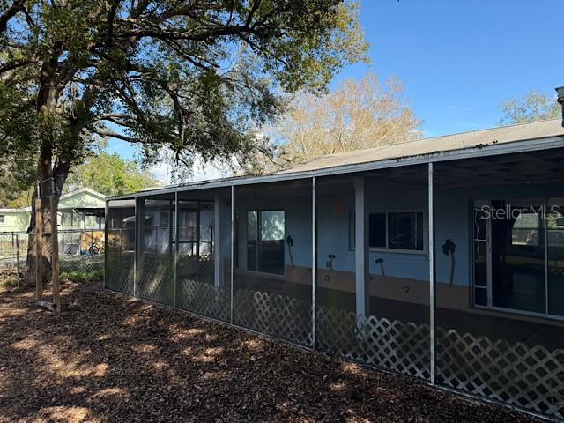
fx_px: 391
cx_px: 282
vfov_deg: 56.8
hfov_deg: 71.6
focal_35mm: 24
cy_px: 212
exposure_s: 1/1770
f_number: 1.78
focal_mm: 6.76
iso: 100
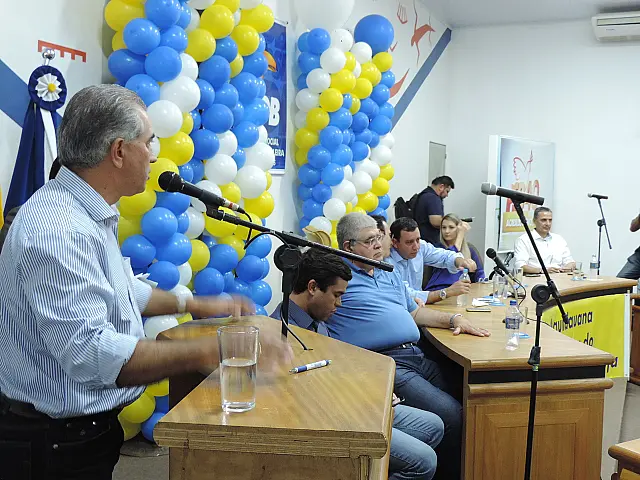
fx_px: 740
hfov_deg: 46.8
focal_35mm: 40
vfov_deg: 36.0
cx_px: 320
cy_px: 240
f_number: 3.3
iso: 400
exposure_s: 1/13
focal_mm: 7.1
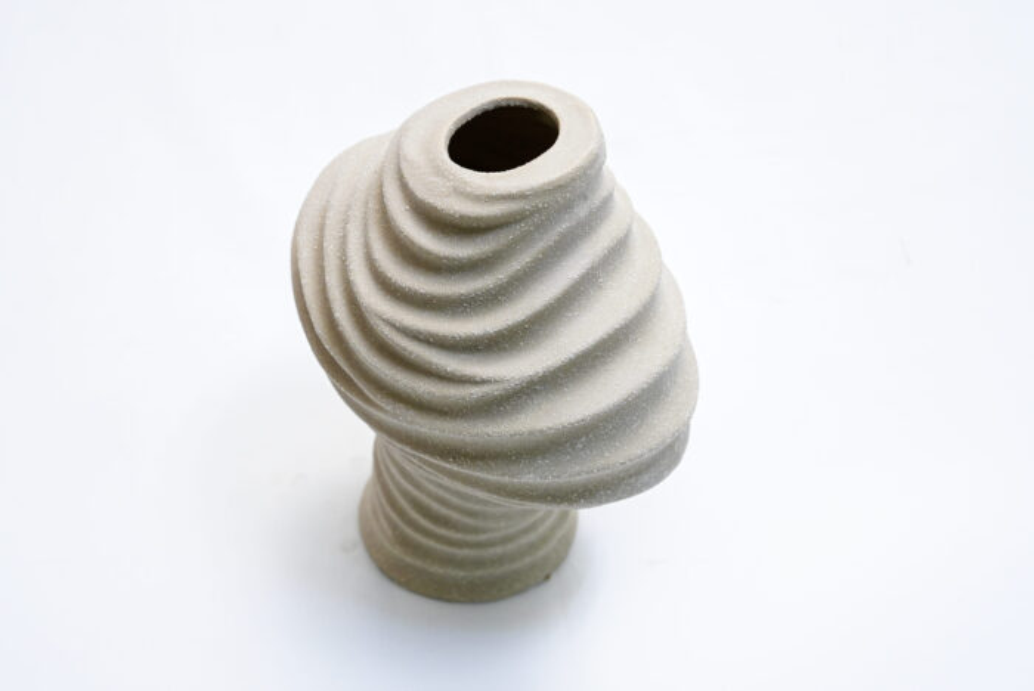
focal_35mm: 66
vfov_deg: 20.7
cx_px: 517
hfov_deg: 30.5
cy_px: 346
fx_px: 1897
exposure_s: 1/200
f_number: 8
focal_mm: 66
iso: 3200
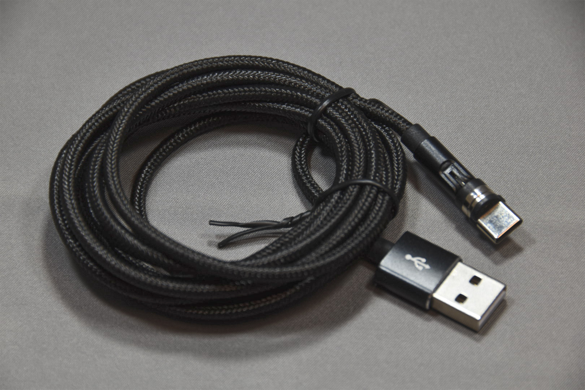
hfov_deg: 8.1
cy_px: 195
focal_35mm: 255
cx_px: 292
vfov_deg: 5.4
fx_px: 4143
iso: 400
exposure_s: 1/125
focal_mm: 170
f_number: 8
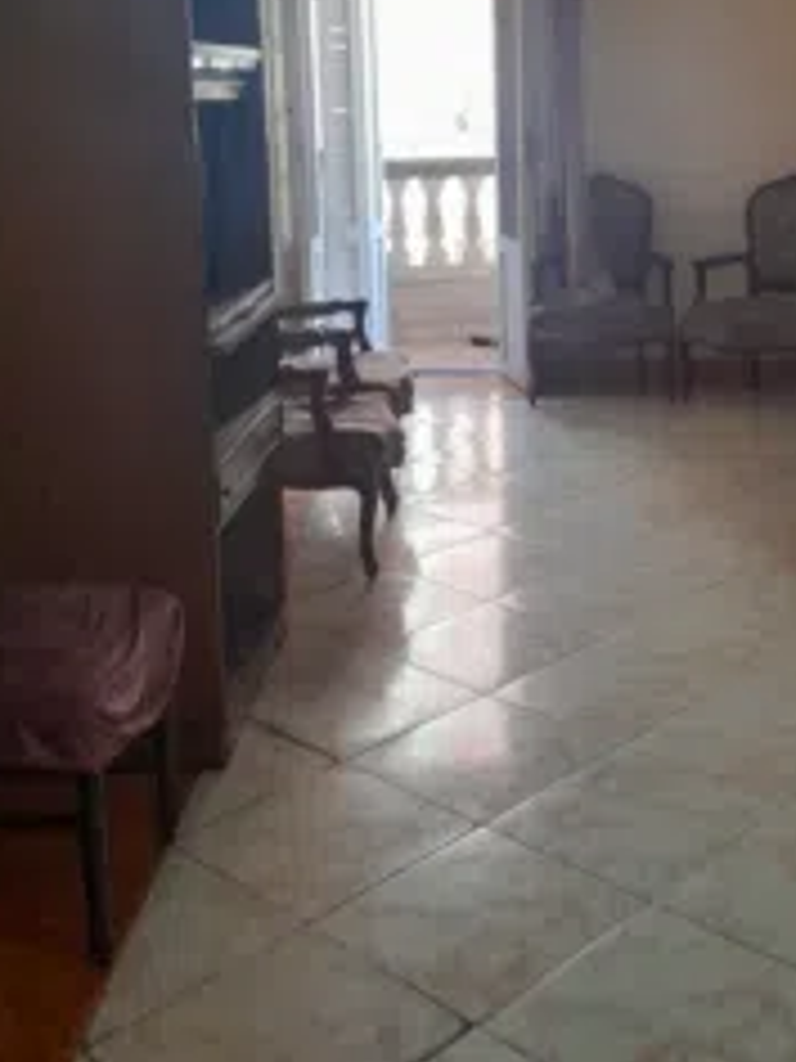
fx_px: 1349
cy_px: 288
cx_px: 625
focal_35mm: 44
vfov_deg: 41.9
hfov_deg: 32.1
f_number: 1.8
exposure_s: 1/50
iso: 200
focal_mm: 3.98
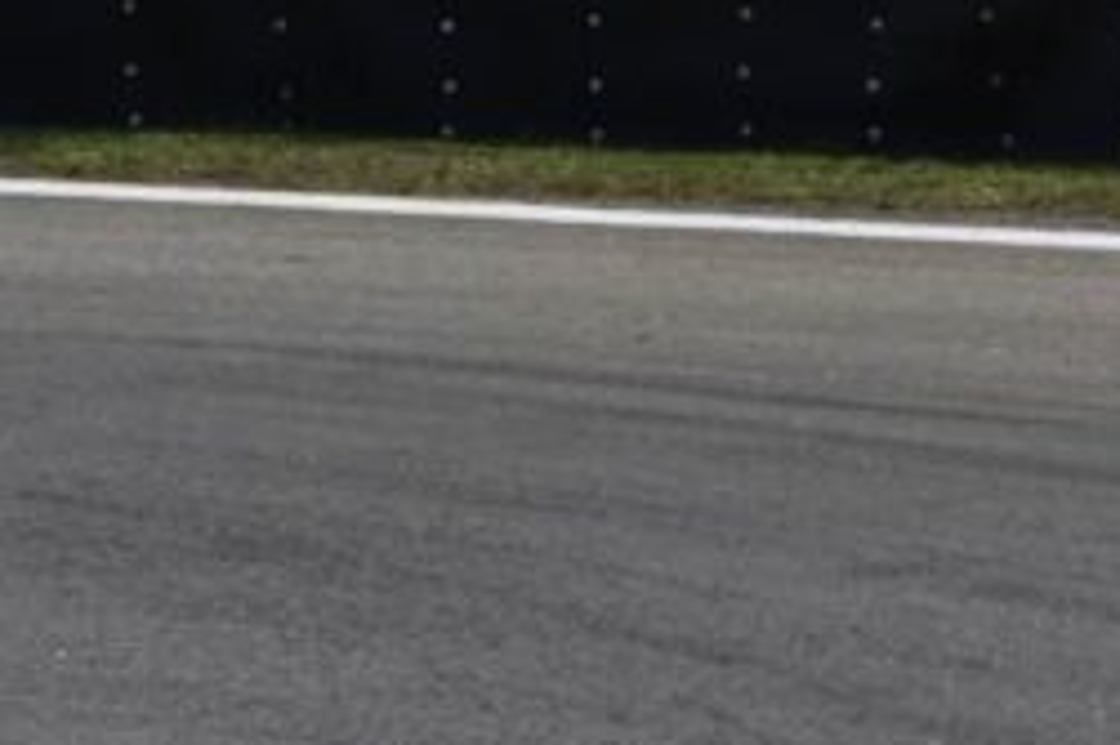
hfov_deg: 2.3
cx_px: 1290
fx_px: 28292
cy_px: 1481
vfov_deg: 1.5
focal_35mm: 910
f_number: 8
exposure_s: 1/1600
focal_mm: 195
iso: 400
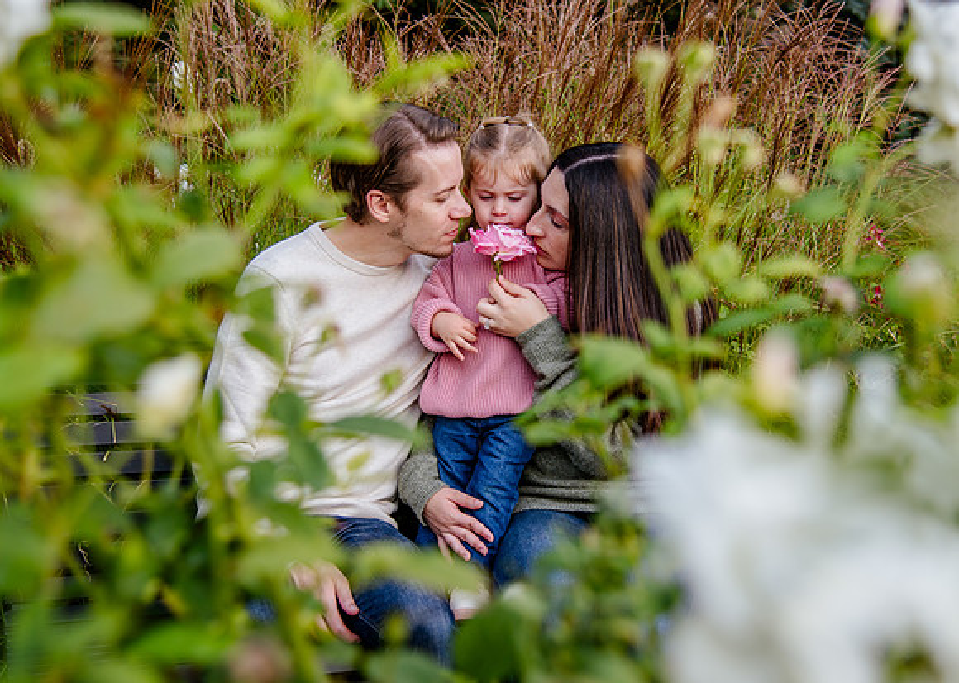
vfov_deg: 22.5
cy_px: 323
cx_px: 536
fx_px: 1713
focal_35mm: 63
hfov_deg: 31.3
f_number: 4
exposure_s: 1/160
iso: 500
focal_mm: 48
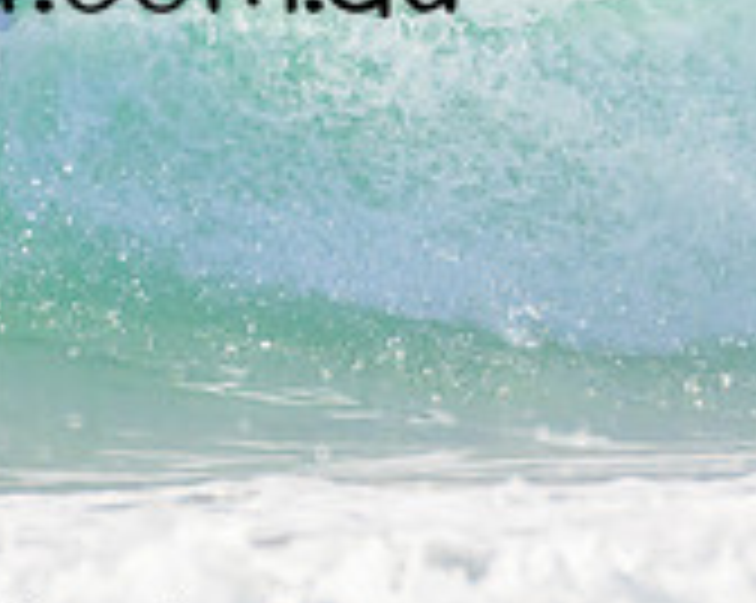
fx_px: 72432
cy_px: -92
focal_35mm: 3241
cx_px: -18
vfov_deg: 0.5
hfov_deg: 0.6
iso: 1400
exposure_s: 1/2000
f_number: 11
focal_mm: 1000
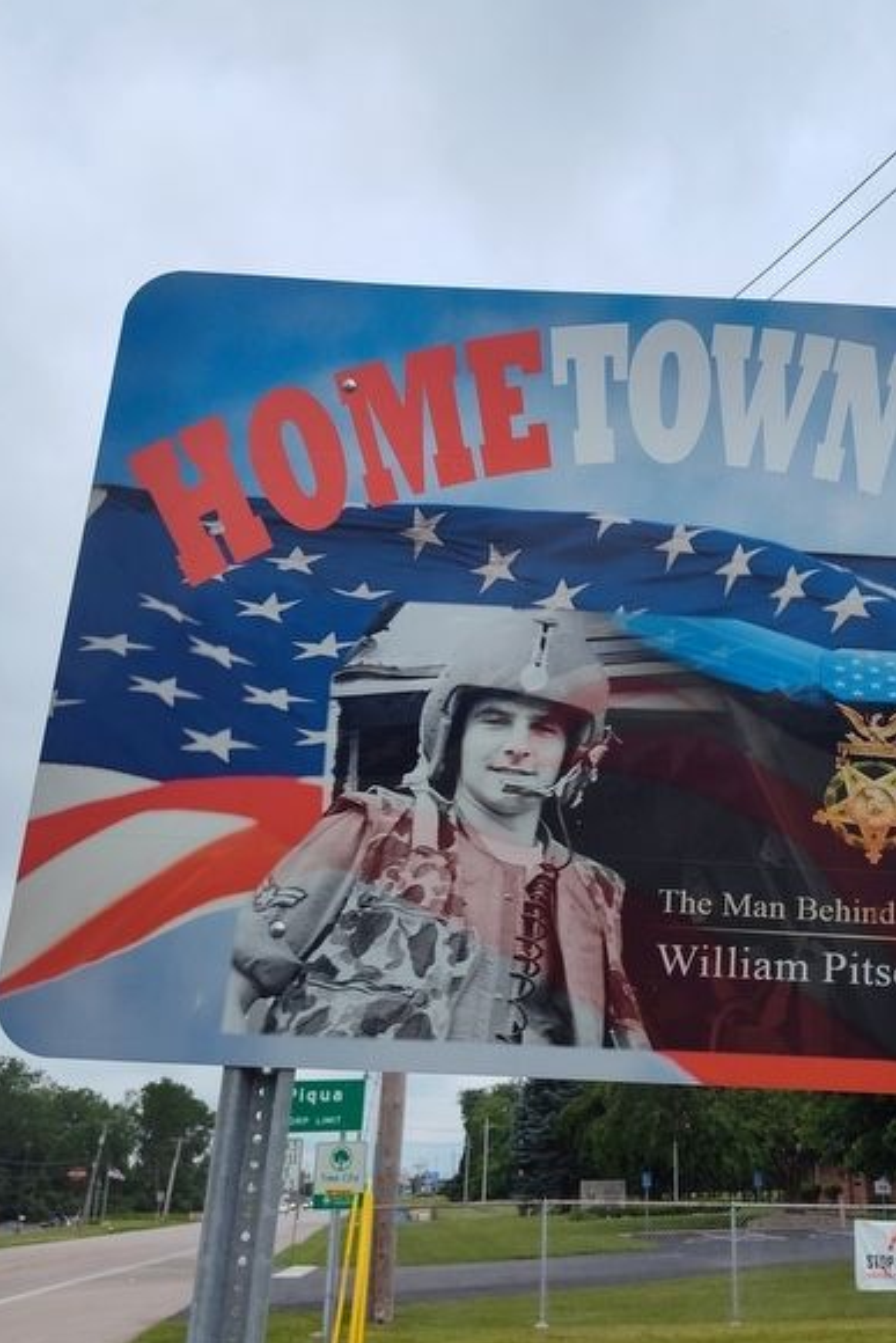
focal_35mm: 33
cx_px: 678
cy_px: 676
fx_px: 1231
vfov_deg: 57.2
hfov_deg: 38.9
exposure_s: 1/2315
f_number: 1.8
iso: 100
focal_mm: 5.56
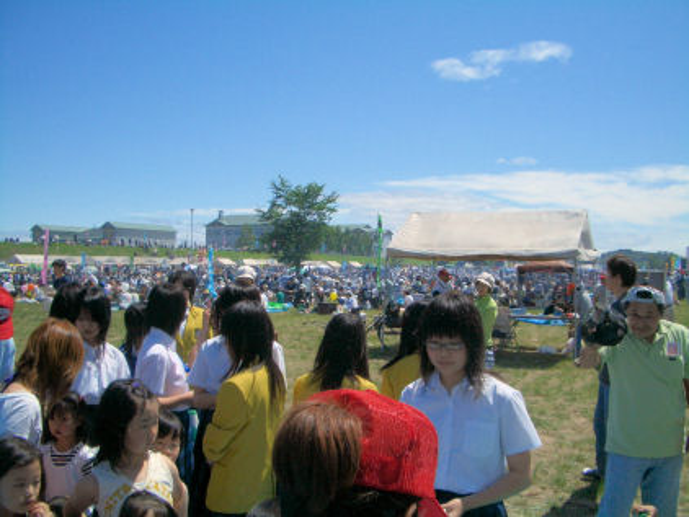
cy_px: 258
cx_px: 344
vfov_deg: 40.7
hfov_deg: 52.6
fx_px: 697
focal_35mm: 35
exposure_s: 1/1600
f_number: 4.3
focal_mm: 5.8
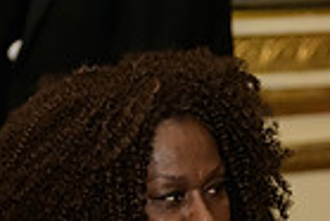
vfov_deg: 3.8
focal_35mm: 359
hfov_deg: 5.7
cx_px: 183
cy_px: 229
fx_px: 3294
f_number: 3.2
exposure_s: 1/125
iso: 1250
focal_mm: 86
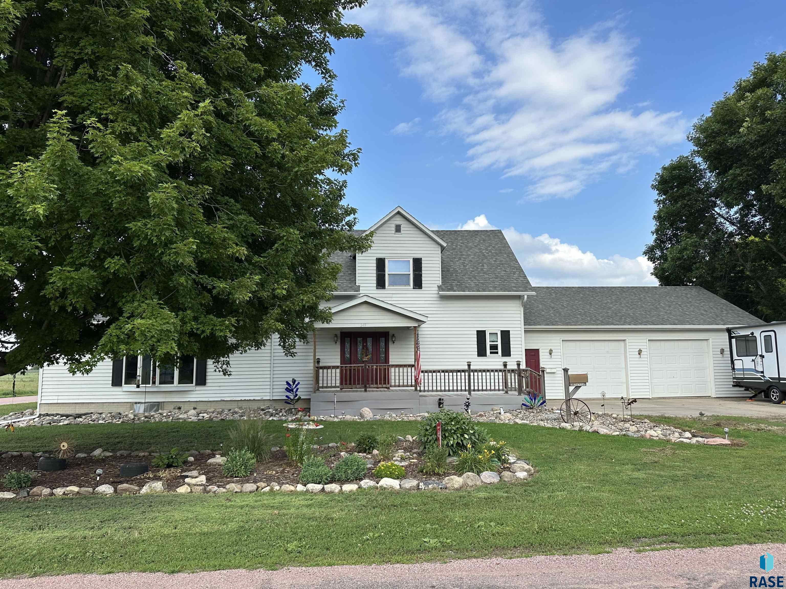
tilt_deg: +6.8
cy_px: 294
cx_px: 393
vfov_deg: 56.8
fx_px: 545
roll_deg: +0.8
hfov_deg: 71.6
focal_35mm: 24
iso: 80
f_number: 1.78
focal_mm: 6.86
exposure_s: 1/2660
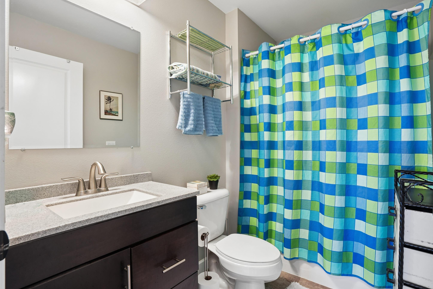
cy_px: 143
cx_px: 230
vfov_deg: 70.5
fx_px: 204
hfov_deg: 93.2
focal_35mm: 17
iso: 800
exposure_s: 1/8
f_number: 10
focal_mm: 16
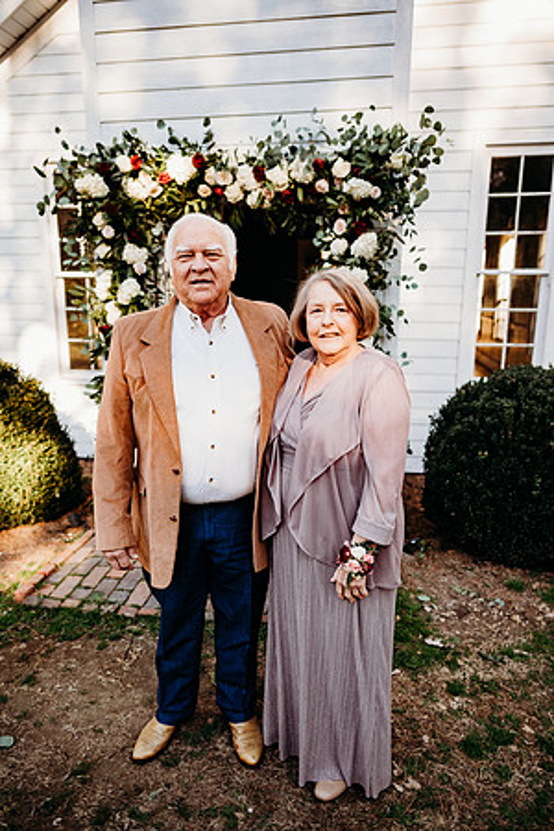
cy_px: 416
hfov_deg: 53.1
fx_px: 554
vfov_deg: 73.7
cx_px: 277
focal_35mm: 24
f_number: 2.5
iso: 200
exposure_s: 1/500
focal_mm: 24
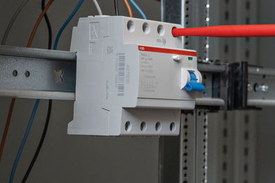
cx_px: 280
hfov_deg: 14.1
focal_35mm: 143
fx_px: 1092
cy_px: 72
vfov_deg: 9.6
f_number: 11
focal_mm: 70
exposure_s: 1/60
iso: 2000
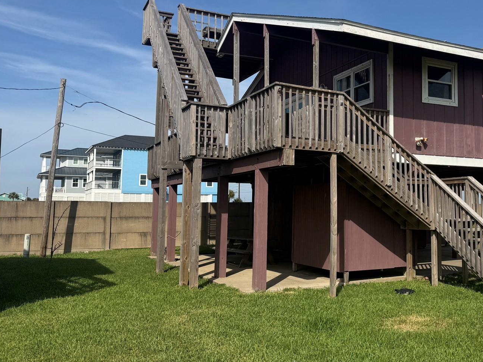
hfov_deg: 46.8
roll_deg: -0.6
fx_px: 530
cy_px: 162
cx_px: 373
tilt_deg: +5.4
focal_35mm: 38
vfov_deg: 37.7
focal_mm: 6.76
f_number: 1.78
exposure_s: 1/5814
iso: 80
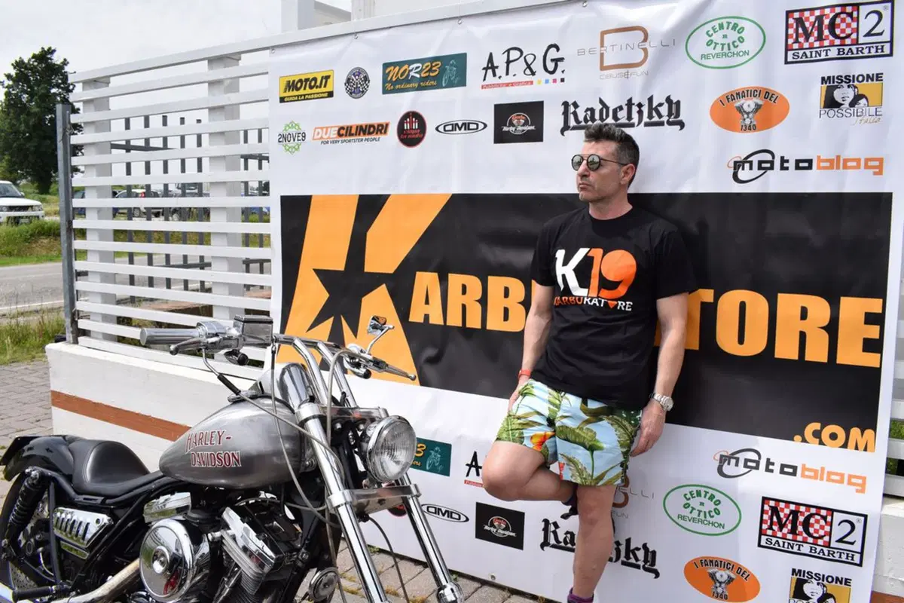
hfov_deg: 61.9
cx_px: 452
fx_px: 753
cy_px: 302
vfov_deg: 43.6
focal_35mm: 30
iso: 200
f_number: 10
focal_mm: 20
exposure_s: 1/400
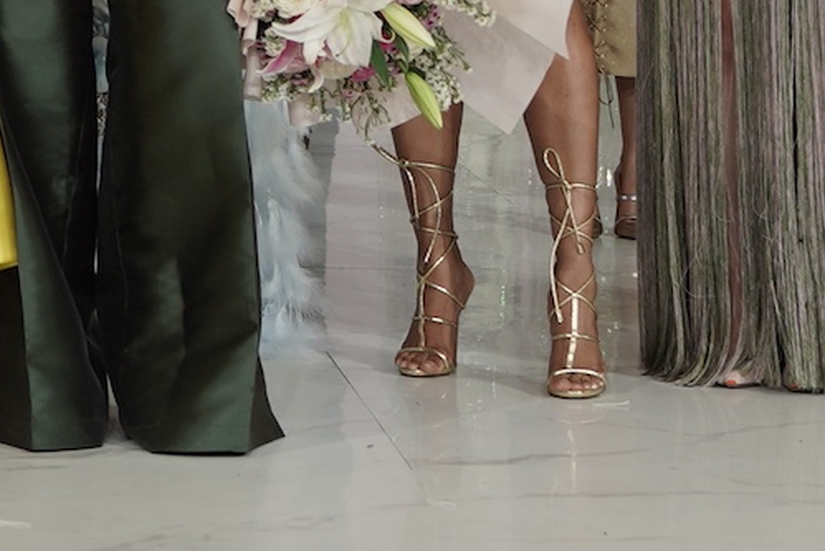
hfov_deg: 10.3
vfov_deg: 6.8
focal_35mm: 197
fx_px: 4516
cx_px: -101
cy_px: -517
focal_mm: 32
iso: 160
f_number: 2.8
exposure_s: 1/250
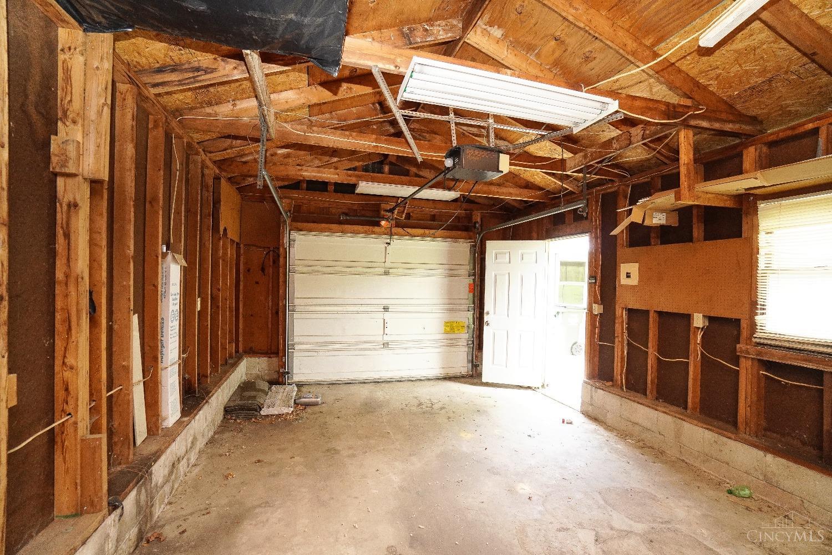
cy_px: 278
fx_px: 347
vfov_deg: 77.3
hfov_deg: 100.4
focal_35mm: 15
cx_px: 416
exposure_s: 1/60
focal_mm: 10
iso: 1250
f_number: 4
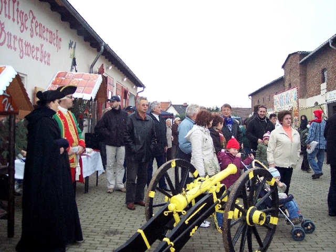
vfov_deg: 36.8
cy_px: 126
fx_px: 379
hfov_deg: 47.9
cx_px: 168
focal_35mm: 39
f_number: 2.8
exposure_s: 1/90
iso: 140
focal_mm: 8
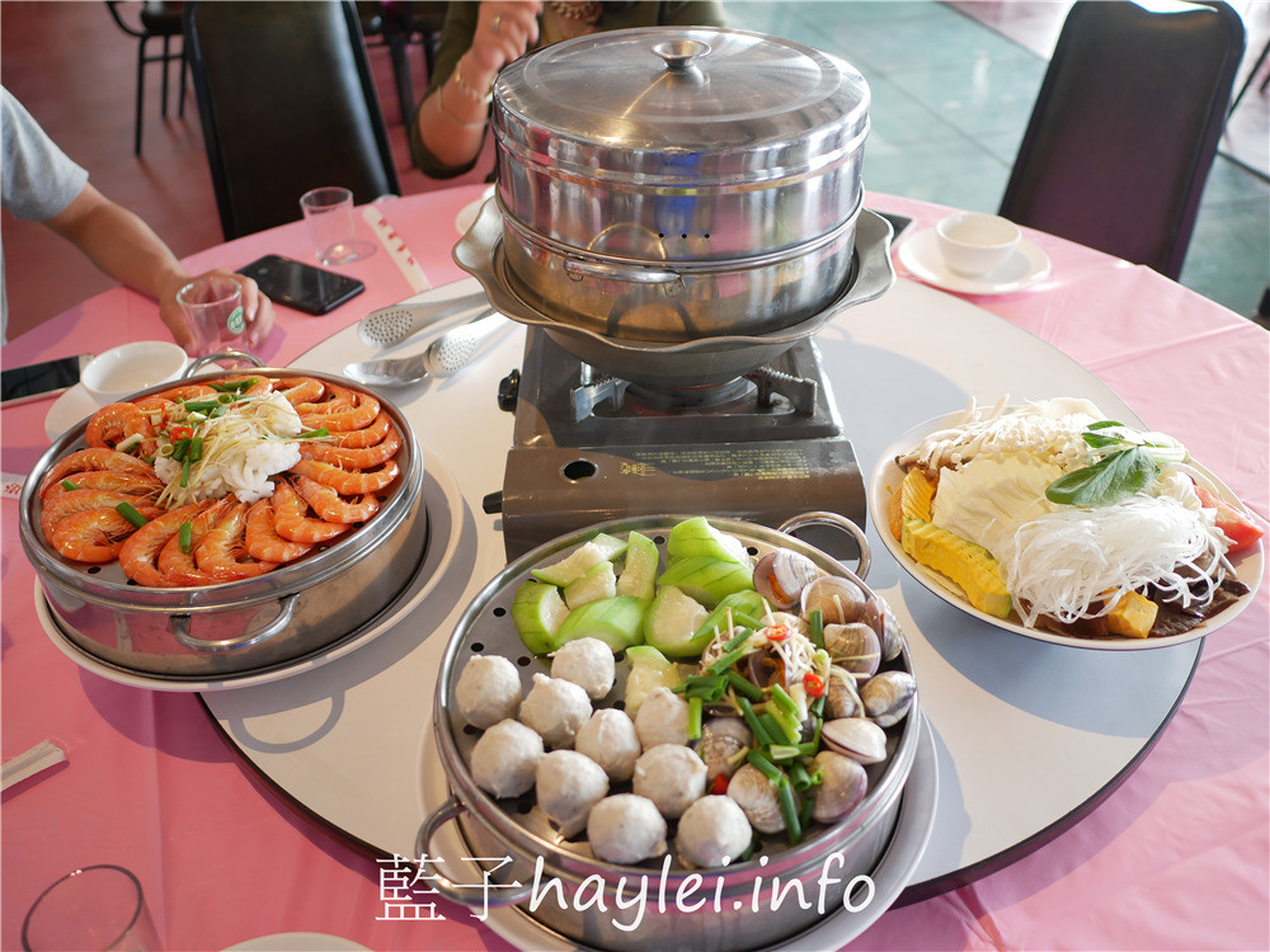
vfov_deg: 46.8
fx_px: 1101
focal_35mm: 30
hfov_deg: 60.0
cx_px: 635
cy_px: 476
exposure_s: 1/100
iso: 200
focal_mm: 15
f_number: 1.7
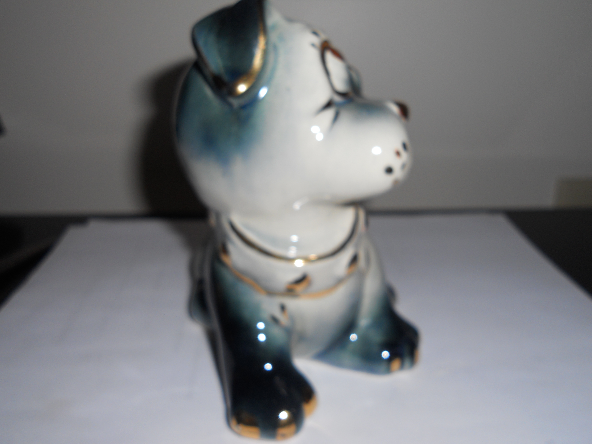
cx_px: 296
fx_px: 547
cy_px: 222
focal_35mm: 32
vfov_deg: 44.2
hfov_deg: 56.8
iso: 80
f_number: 8.8
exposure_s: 1/25
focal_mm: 5.8
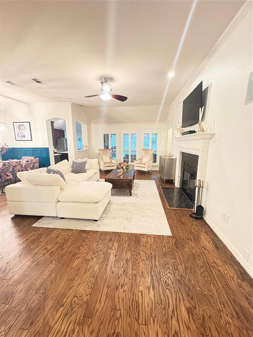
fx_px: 136
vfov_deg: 102.1
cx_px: 126
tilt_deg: -9.8
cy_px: 168
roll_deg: -0.1
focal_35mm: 14
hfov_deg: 85.7
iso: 1000
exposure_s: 1/40
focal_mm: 2.22
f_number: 2.2
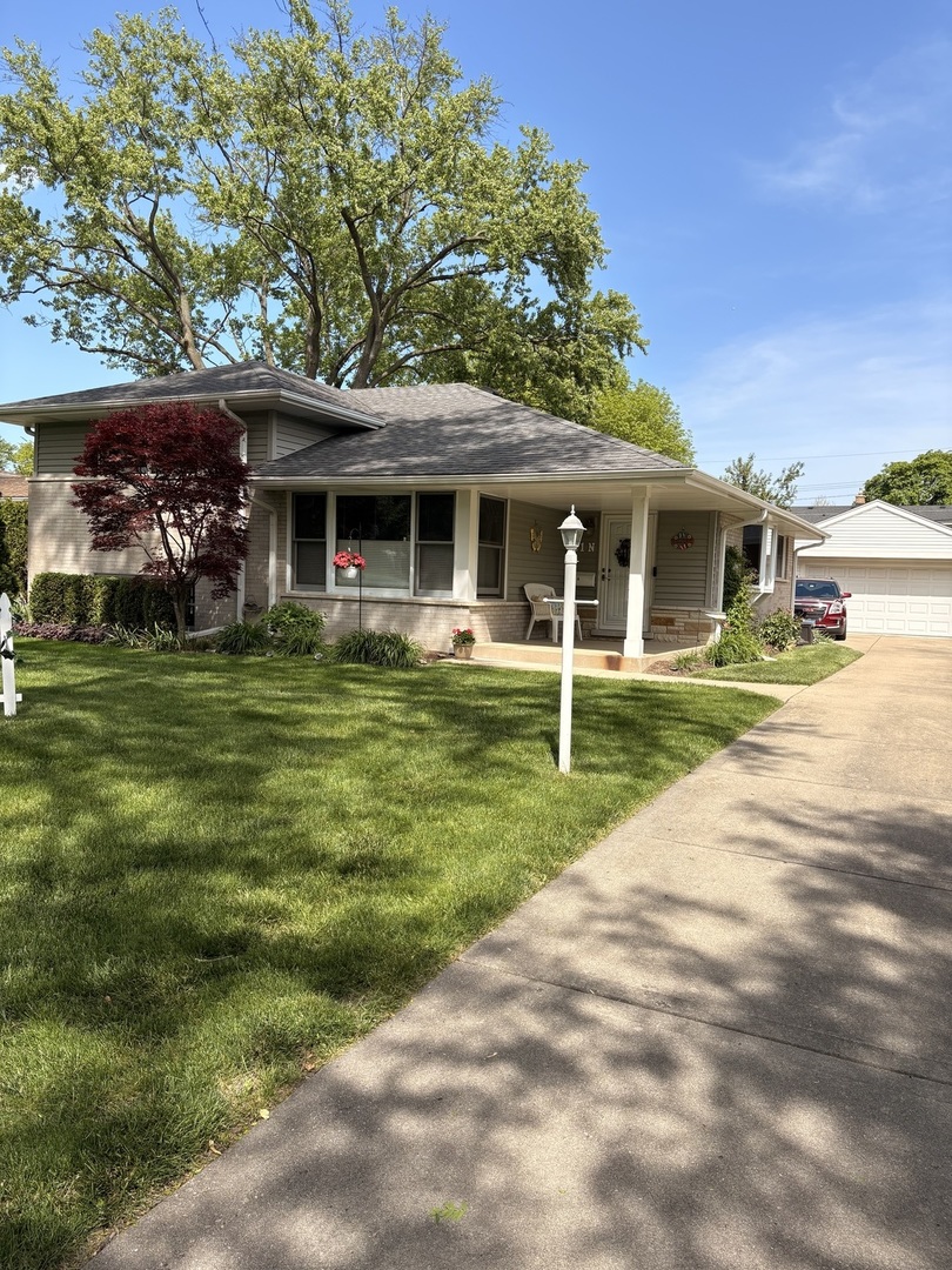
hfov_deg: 53.1
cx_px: 476
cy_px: 635
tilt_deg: -3.7
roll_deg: -2.4
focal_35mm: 26
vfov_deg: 67.3
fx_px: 953
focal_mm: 5.96
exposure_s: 1/1848
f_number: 1.6
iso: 50
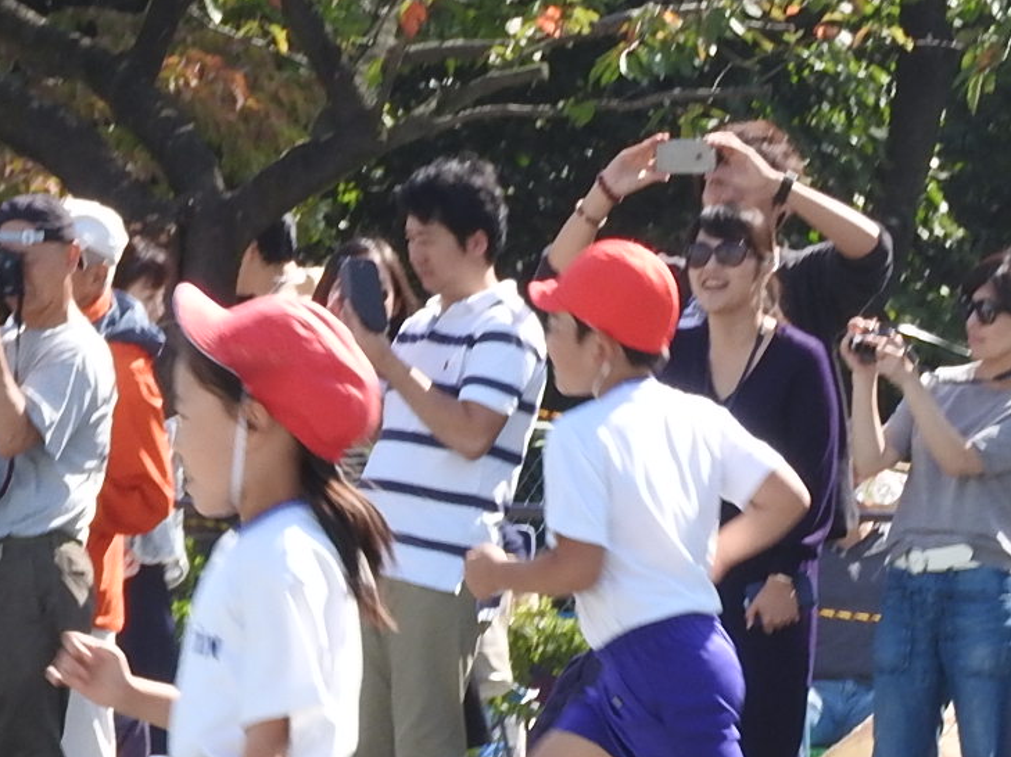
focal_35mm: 842
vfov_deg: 1.8
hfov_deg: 2.4
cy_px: 654
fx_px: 24579
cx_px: 258
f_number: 5.5
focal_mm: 48.4
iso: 100
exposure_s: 1/200
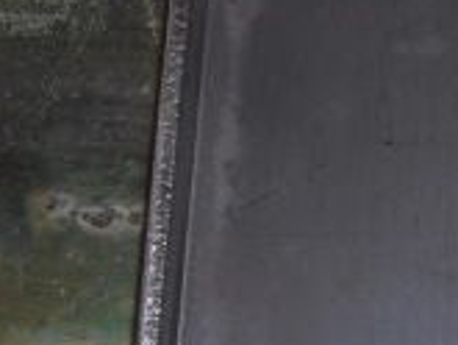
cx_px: 597
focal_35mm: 147
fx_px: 1946
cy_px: 142
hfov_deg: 13.0
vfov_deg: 10.1
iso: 80
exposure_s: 1/30
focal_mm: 7.9
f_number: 4
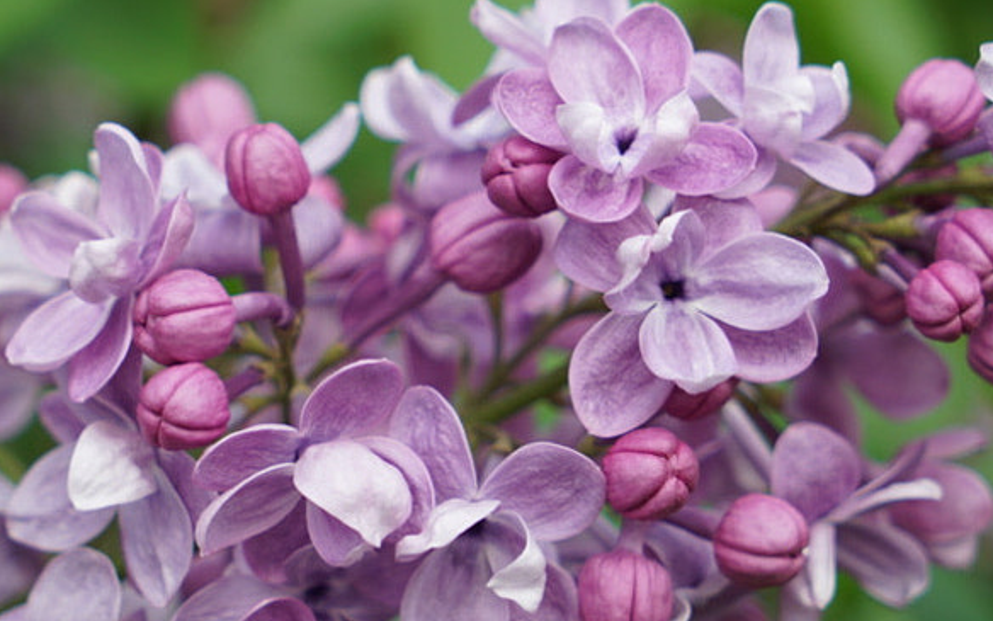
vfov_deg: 9.5
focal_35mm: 137
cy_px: 523
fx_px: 3708
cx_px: 313
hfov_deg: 15.2
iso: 100
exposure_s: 1/200
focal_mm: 49
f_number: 5
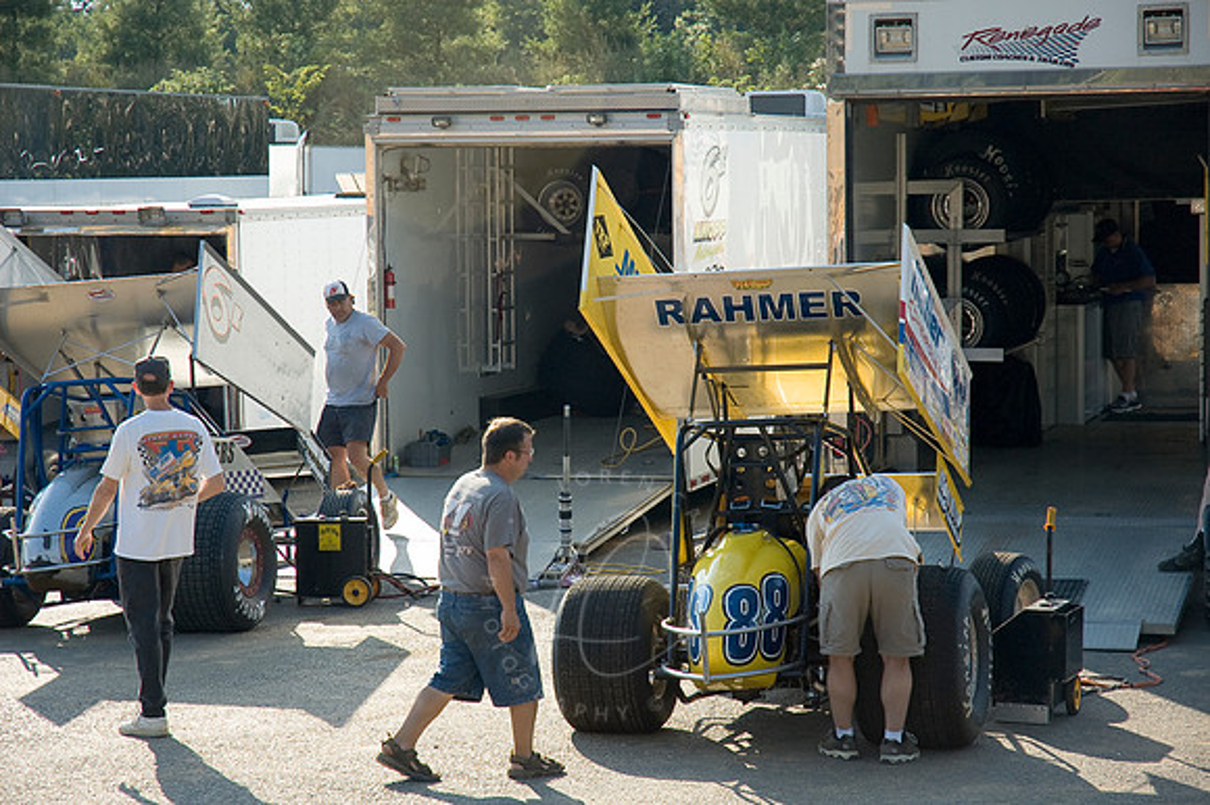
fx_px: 3527
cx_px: 605
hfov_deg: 19.5
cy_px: 402
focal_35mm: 105
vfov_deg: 13.0
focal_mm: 70
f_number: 4.5
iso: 200
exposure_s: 1/500
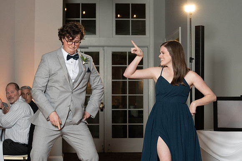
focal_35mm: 91
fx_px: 611
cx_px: 136
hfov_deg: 22.4
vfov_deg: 15.1
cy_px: 92
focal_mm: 72
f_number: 5.6
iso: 2000
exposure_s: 1/200
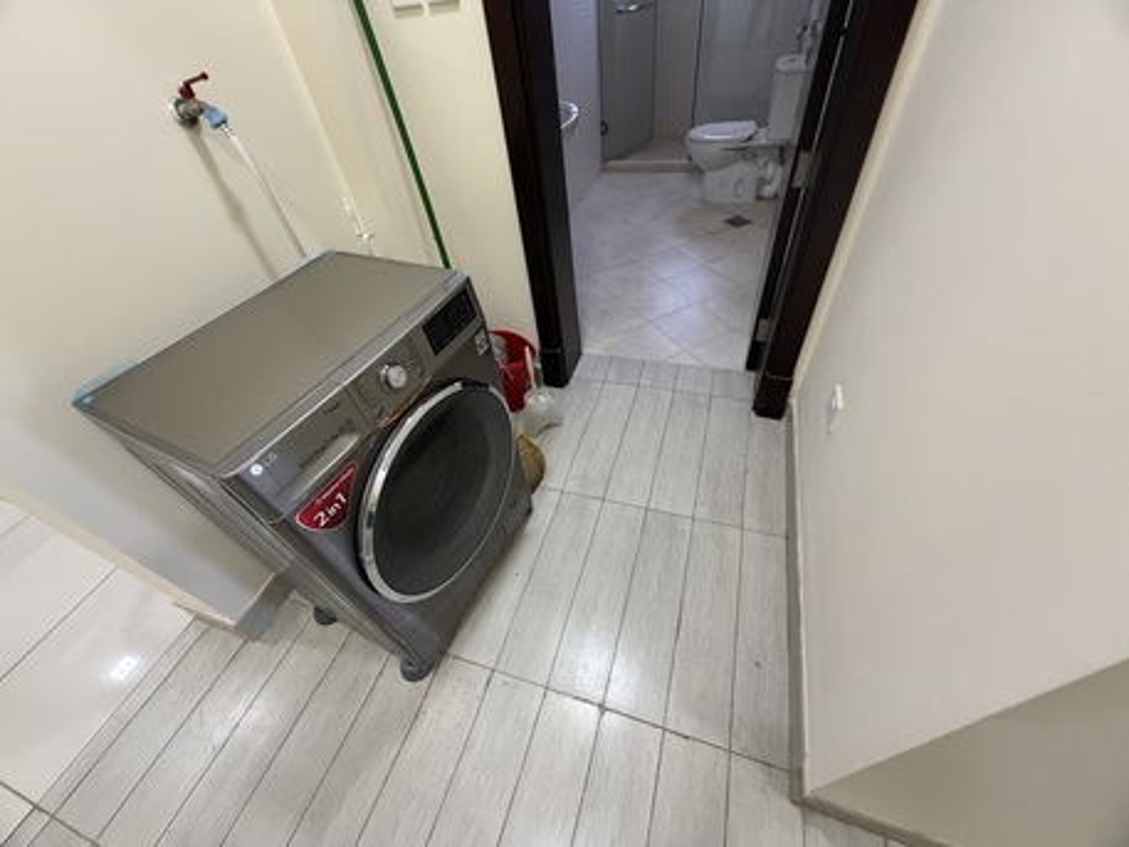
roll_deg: +9.9
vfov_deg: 85.7
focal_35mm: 14
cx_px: 564
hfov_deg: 102.0
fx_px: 457
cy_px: 424
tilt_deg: -42.9
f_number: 2.2
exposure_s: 1/50
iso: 400
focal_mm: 2.22
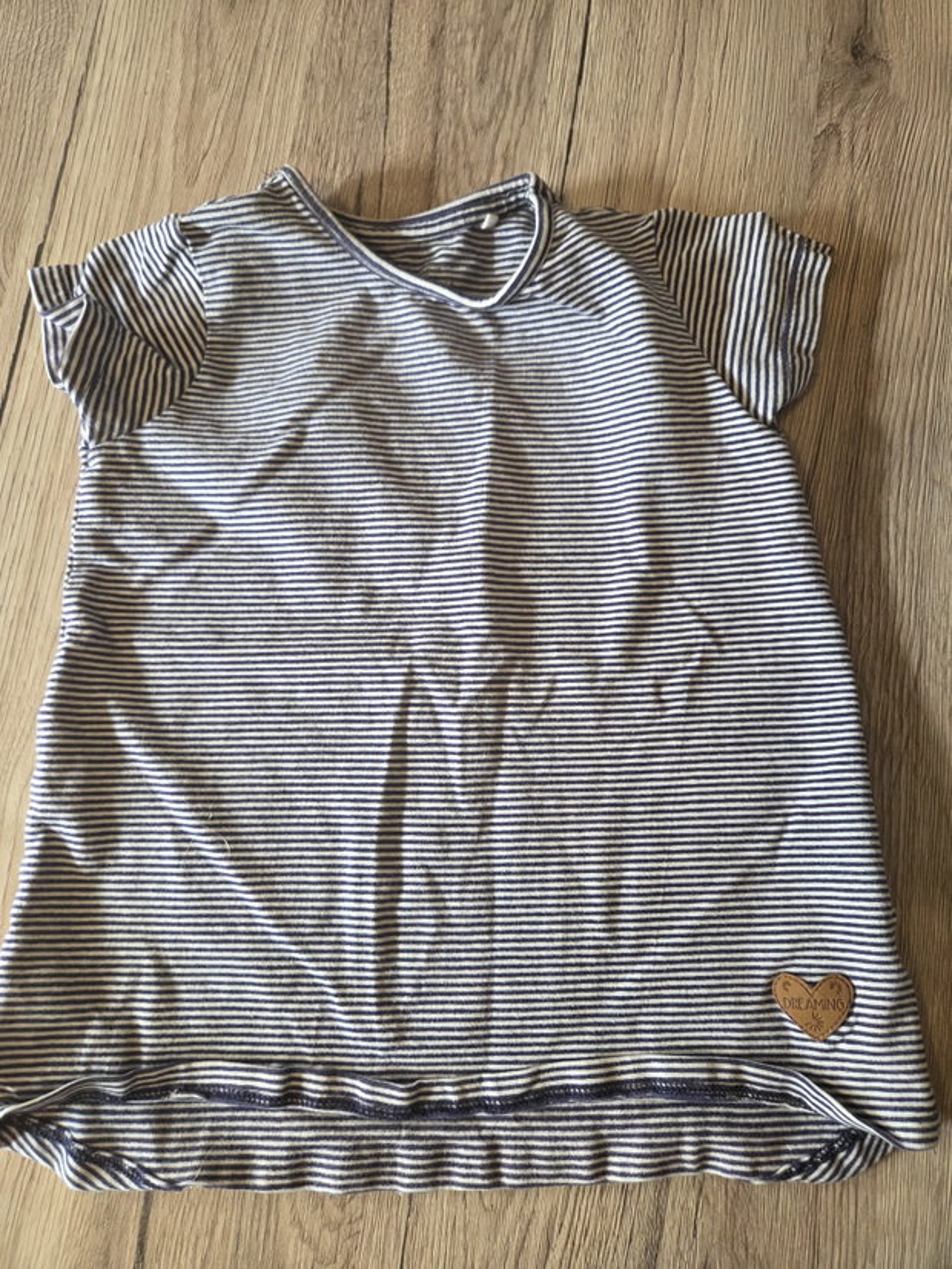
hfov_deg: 58.9
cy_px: 634
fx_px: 844
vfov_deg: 73.9
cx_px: 476
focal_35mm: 23
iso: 500
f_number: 1.8
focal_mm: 5.4
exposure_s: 1/100
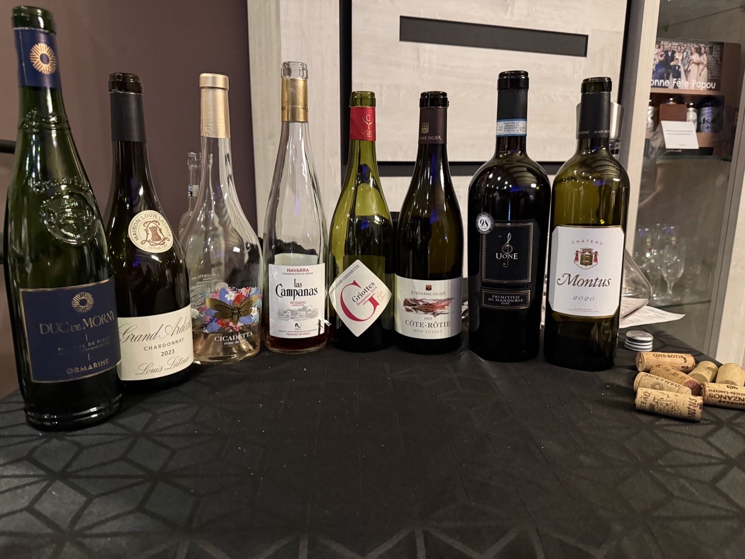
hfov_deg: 71.6
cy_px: 280
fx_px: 517
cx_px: 372
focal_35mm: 24
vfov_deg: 56.8
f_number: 1.78
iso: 1000
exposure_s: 1/33
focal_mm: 6.76
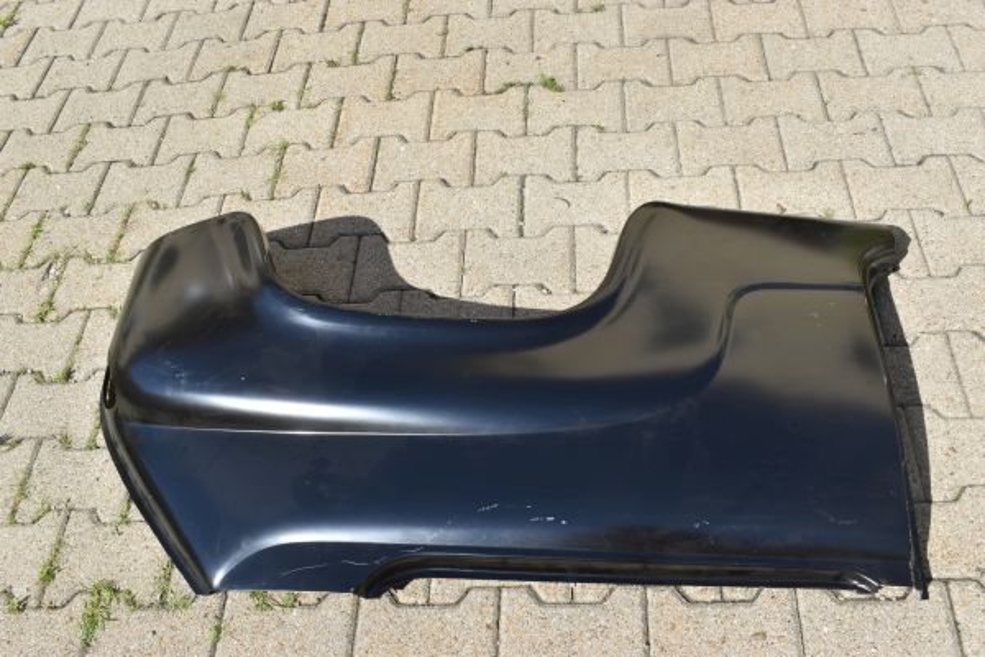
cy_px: 328
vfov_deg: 38.4
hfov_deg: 55.1
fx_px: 944
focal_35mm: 34
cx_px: 492
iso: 100
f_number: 20
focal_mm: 23
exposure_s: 1/50
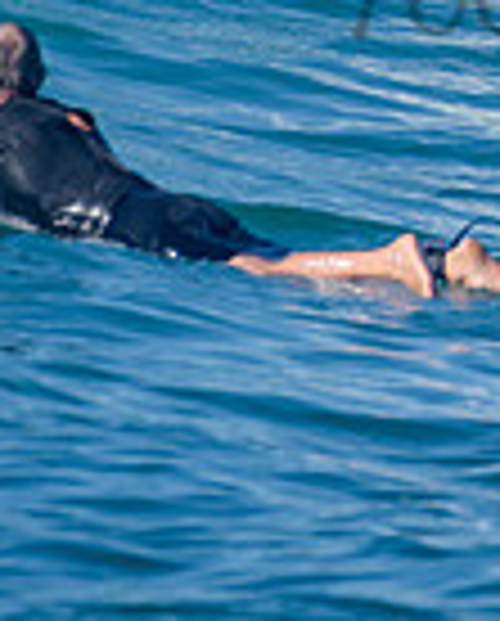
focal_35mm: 2413
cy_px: -218
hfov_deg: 0.6
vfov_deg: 0.8
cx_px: 1092
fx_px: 44488
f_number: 5.6
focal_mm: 500
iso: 140
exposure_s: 1/2000
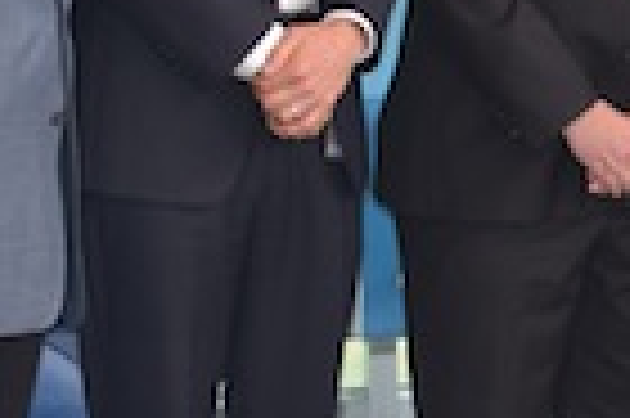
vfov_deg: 6.2
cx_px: 1026
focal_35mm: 219
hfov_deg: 9.1
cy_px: 40
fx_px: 3828
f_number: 5.6
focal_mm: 34
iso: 400
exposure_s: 1/125
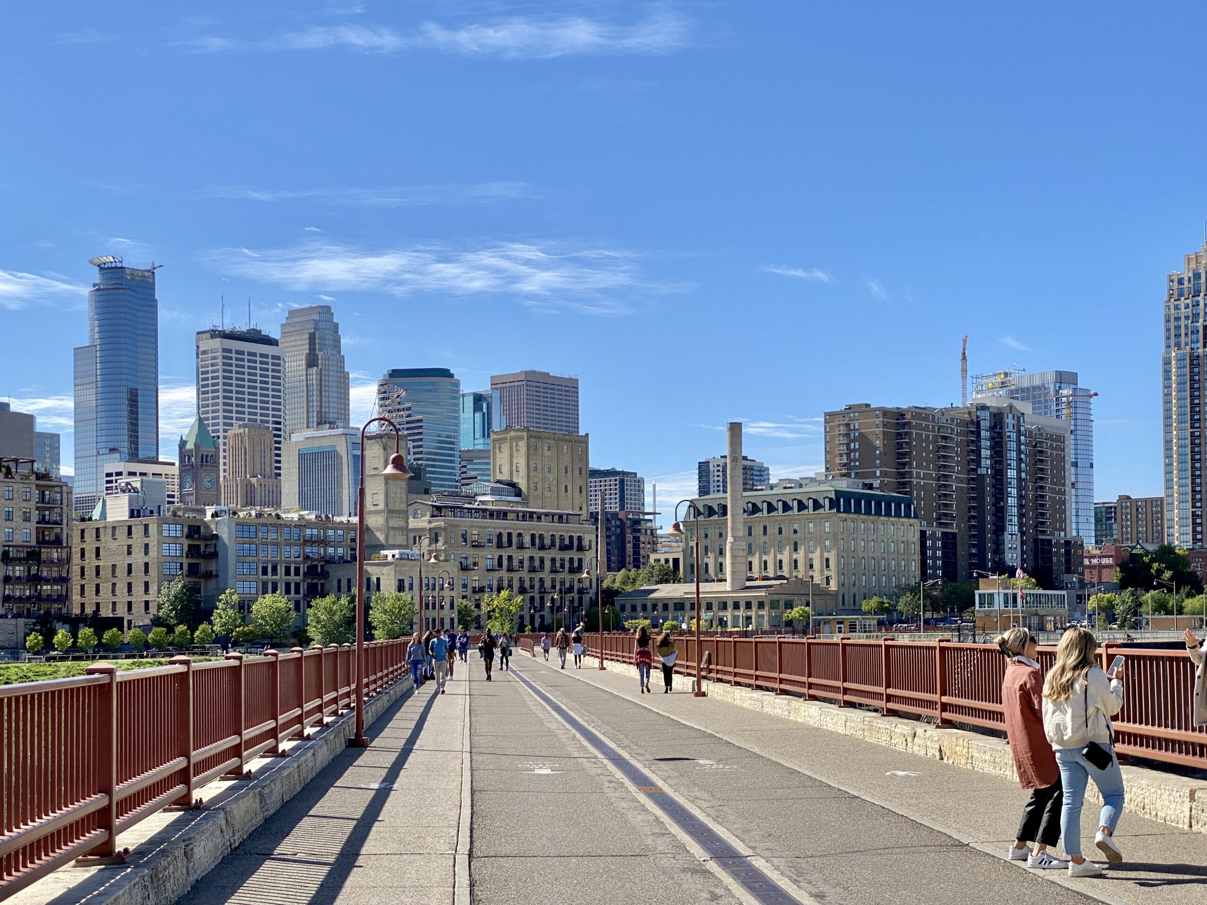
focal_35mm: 52
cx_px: 604
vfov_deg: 28.0
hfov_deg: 36.8
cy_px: 452
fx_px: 1813
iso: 20
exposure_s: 1/1597
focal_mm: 6
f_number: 2
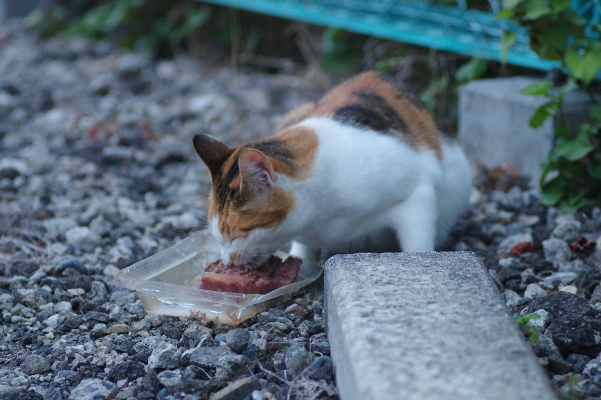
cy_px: 200
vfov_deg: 10.2
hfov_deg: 15.2
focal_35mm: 135
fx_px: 2254
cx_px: 300
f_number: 2.8
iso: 3200
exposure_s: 1/60
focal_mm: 90
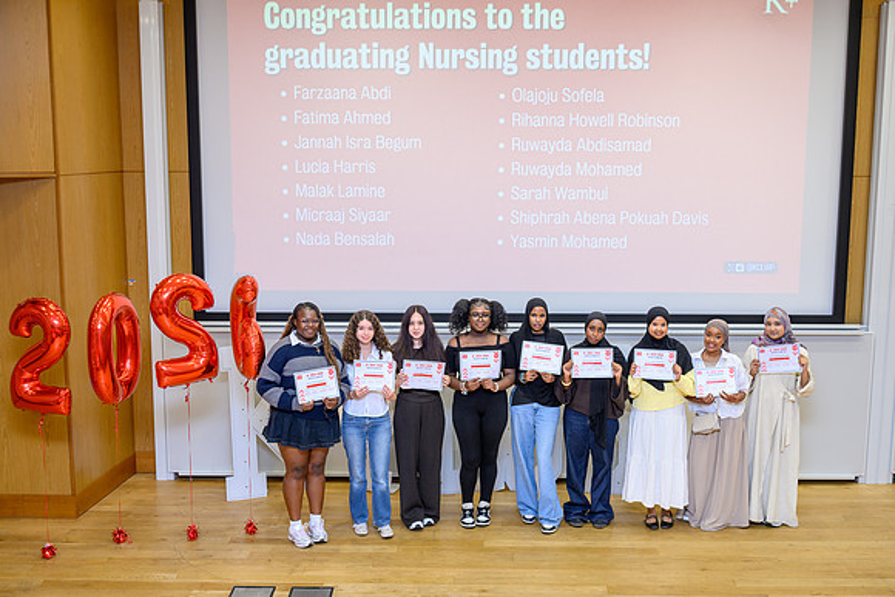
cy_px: 298
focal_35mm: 40
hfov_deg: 48.1
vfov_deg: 33.2
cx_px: 448
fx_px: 1002
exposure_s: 1/200
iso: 1250
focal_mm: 40
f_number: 2.8
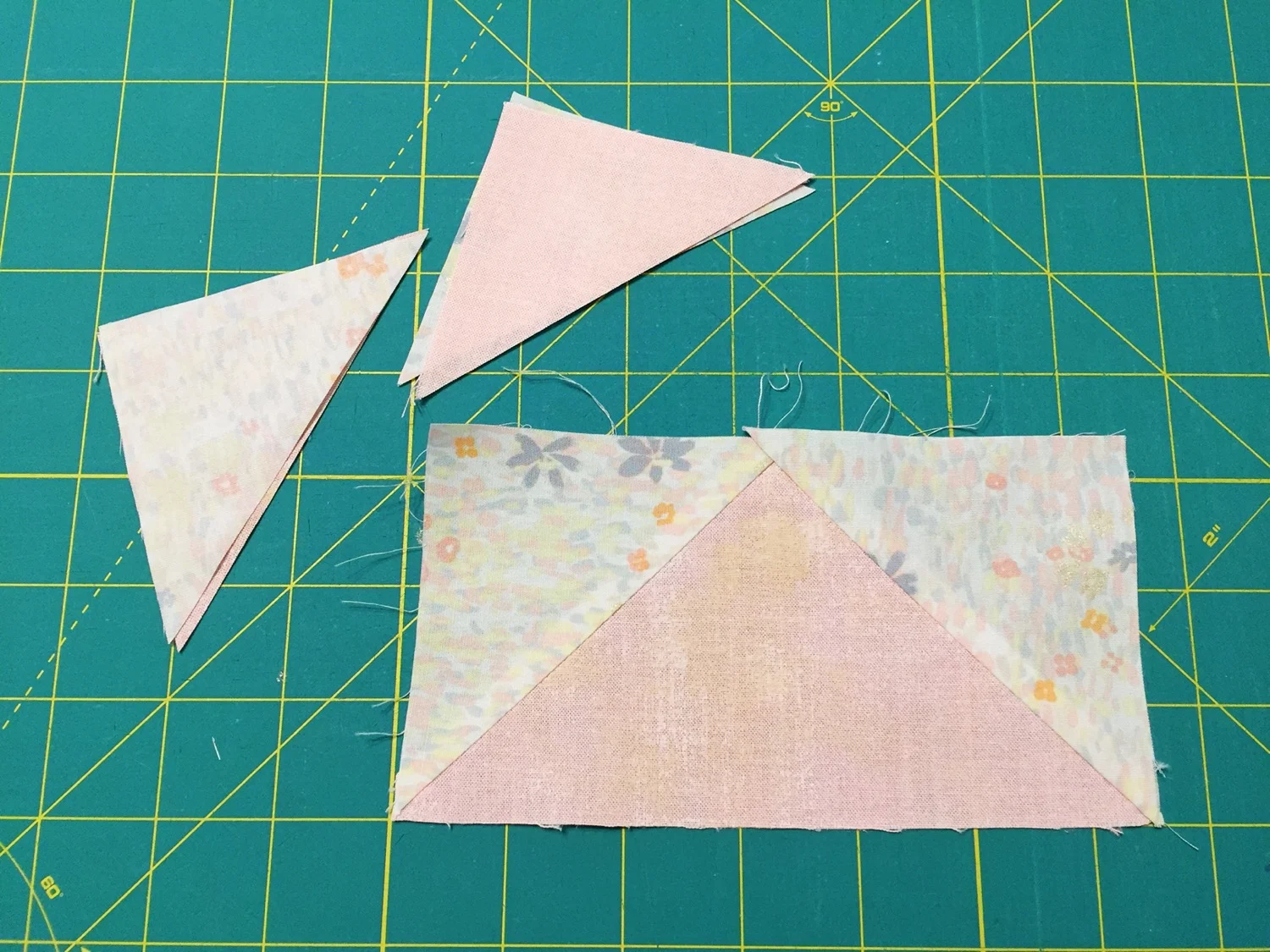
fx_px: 1064
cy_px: 476
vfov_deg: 48.2
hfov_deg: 61.7
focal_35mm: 29
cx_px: 635
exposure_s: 1/33
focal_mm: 4.15
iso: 160
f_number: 2.2
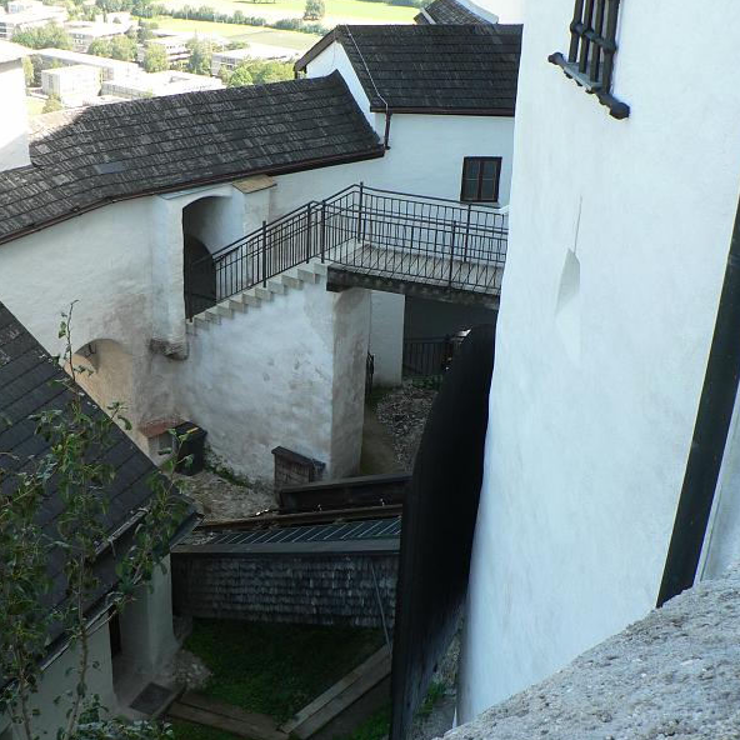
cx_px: 312
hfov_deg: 39.1
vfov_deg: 39.2
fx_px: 1040
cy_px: 369
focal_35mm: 43
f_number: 4
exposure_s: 1/100
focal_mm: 6
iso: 80
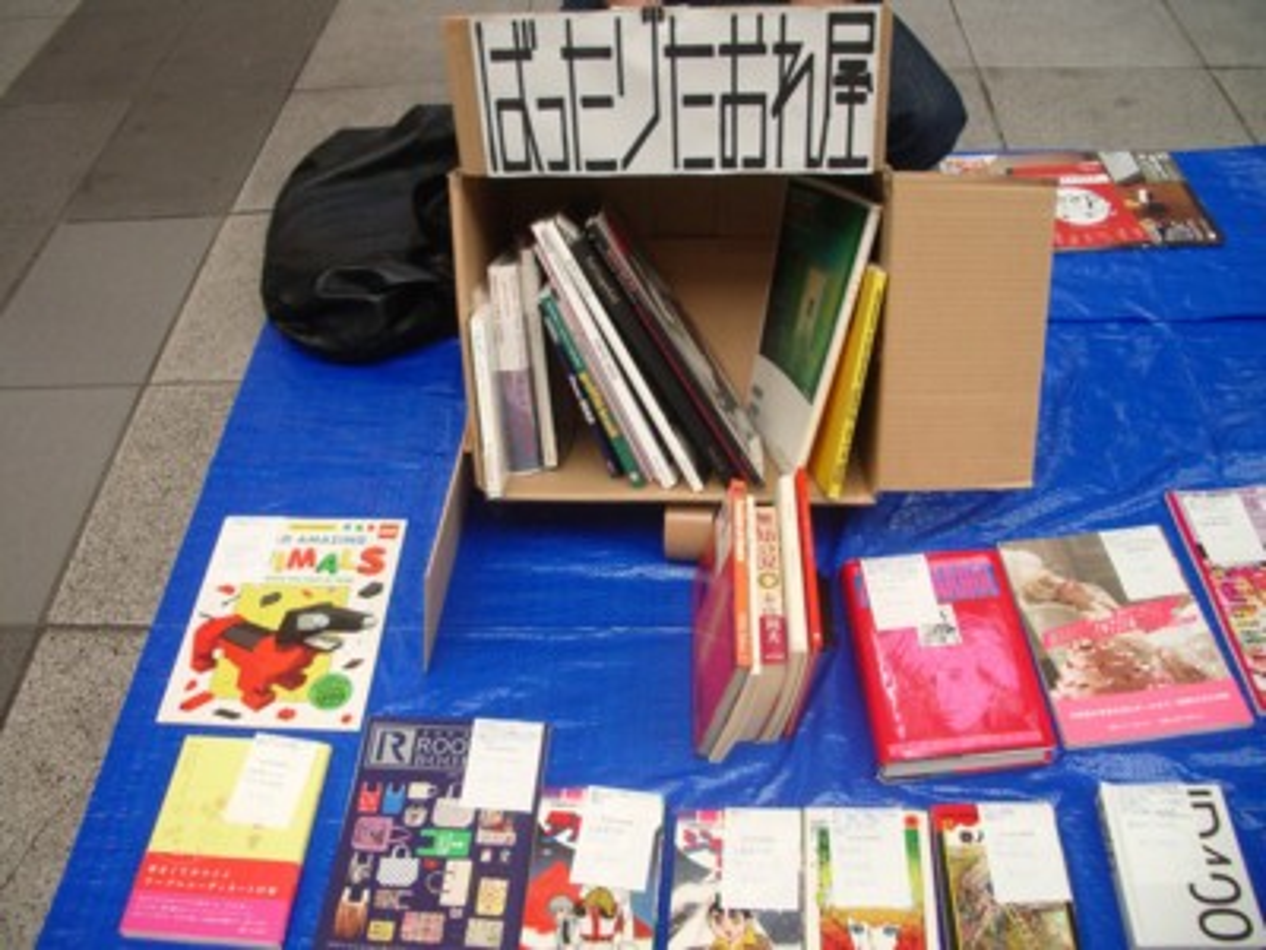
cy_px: 475
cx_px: 633
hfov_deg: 52.6
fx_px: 1280
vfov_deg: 40.7
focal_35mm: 35
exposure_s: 1/80
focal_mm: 5.8
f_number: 2.6
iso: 200
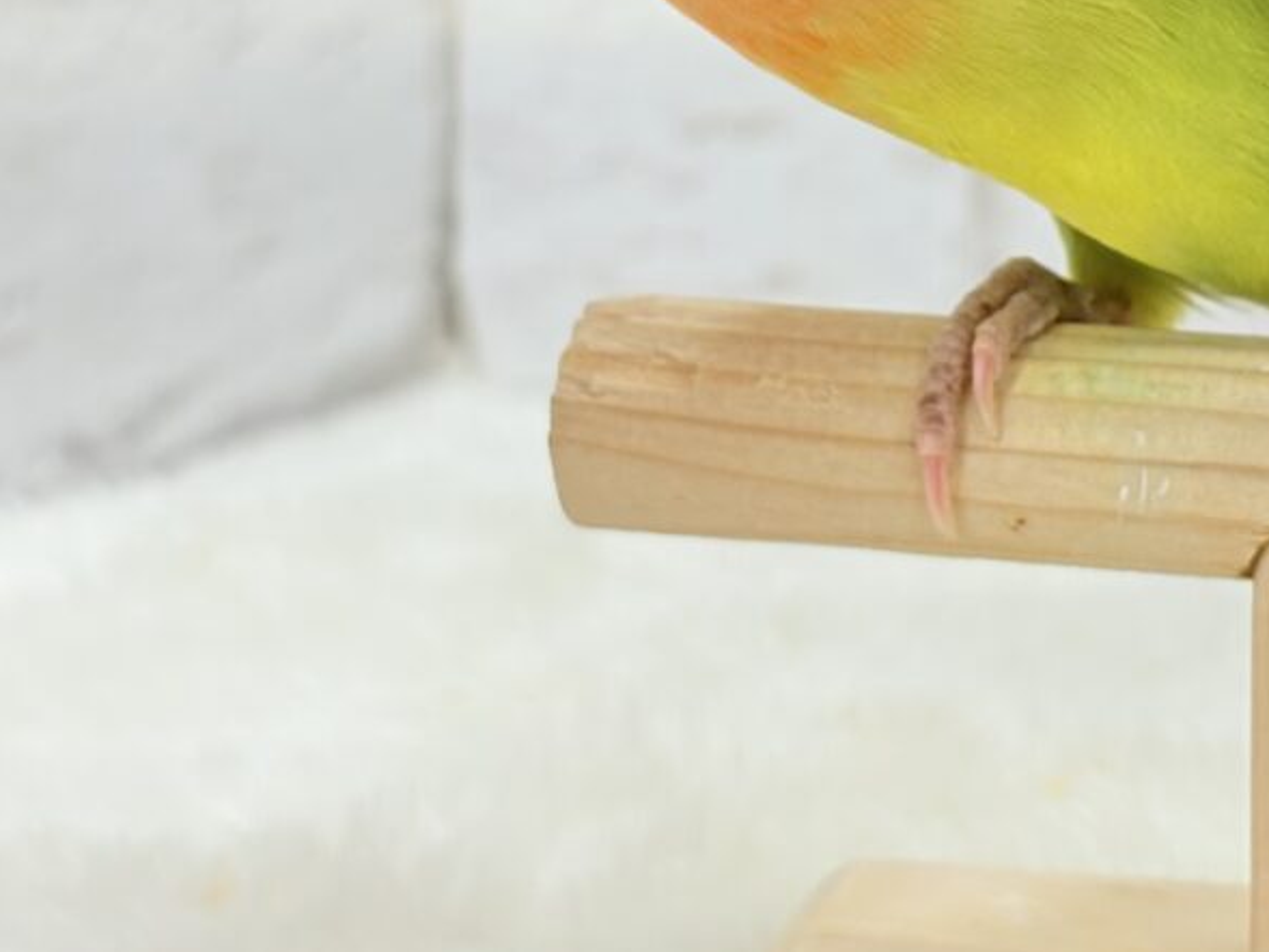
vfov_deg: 13.8
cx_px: 1114
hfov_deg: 18.3
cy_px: 22
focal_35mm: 106
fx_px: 3887
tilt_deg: -9.6
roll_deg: +0.1
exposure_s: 1/100
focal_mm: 5.96
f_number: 1.6
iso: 64
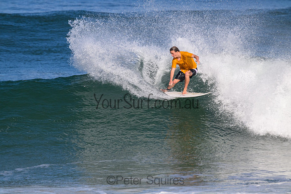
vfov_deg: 1.7
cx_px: 146
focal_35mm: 800
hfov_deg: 2.6
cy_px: 97
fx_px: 6468
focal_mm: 800
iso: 1250
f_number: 11
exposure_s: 1/2000
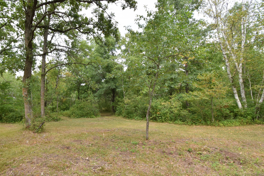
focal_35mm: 19
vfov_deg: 63.9
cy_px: 107
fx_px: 139
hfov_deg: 85.7
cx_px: 104
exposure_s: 1/200
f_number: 10
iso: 320
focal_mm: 10
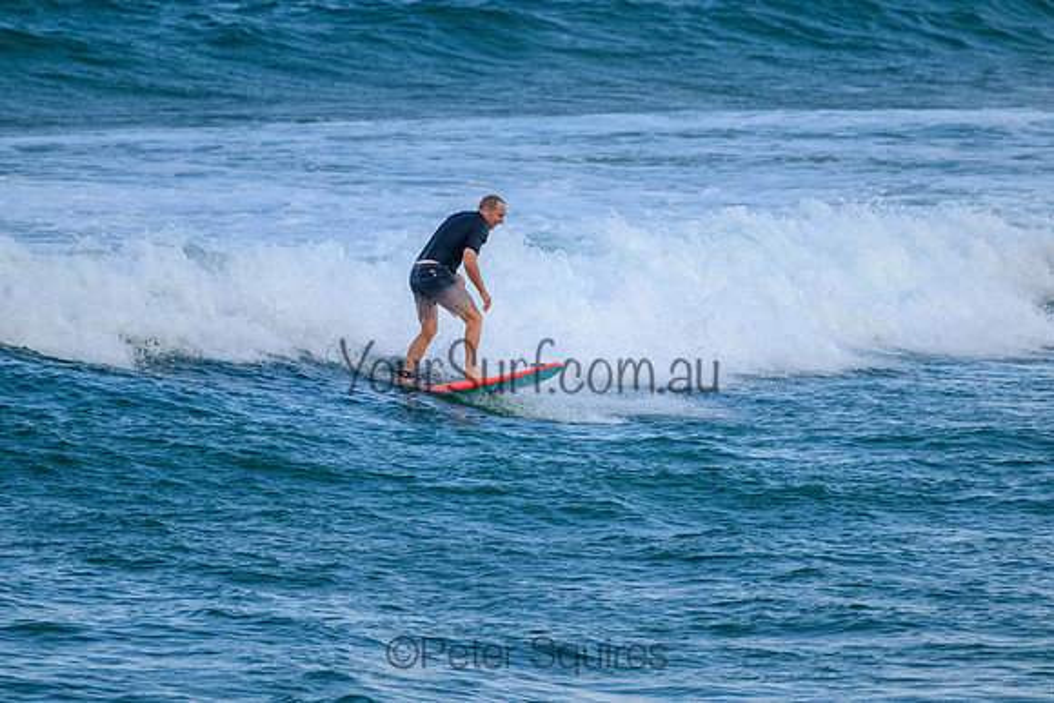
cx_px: 527
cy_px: 352
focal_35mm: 800
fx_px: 23427
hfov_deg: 2.6
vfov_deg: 1.7
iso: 2000
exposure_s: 1/2000
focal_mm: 800
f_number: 11
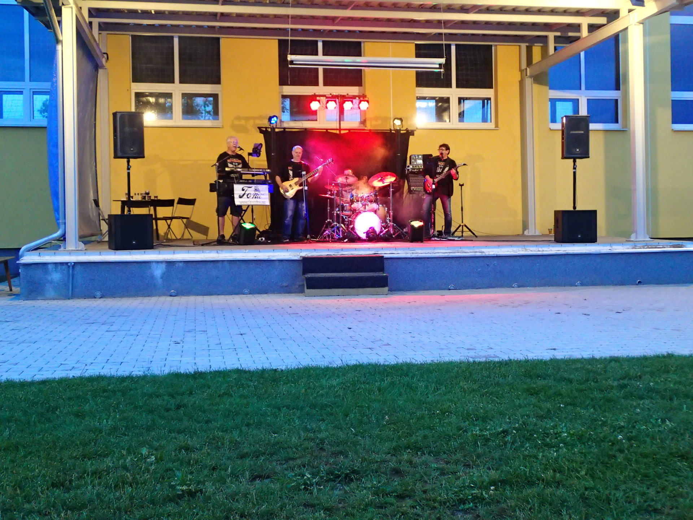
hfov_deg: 43.9
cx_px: 346
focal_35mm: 43
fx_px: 861
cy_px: 260
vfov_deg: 33.6
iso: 800
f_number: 2.9
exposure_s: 1/25
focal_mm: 7.86
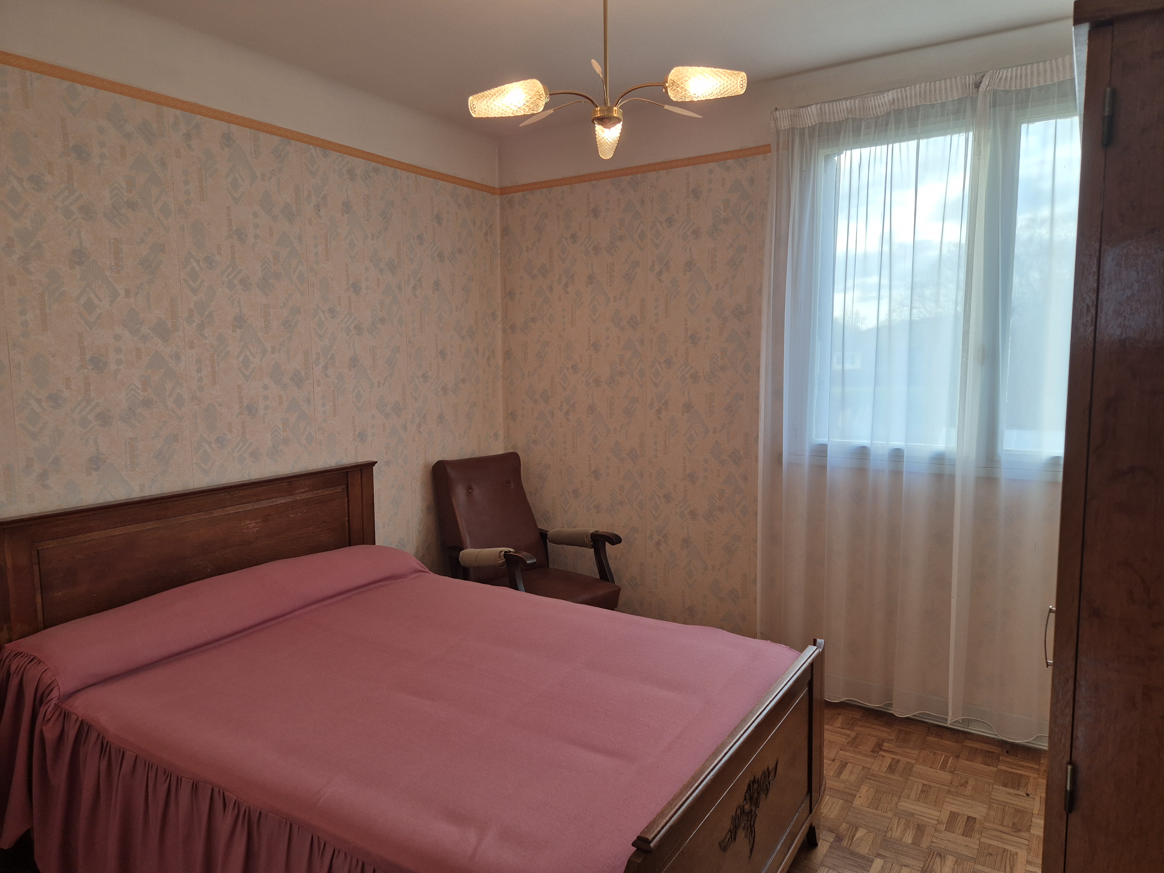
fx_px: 773
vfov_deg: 58.9
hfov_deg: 73.9
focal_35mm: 23
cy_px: 436
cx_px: 582
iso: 64
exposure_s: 1/100
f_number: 1.8
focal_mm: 5.4
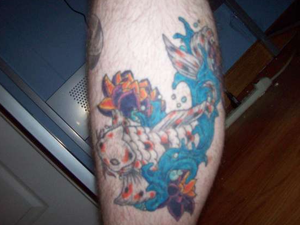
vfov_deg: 36.8
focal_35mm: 39
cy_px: 118
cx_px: 151
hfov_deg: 47.9
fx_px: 338
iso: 140
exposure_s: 1/64
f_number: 2.7
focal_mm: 6
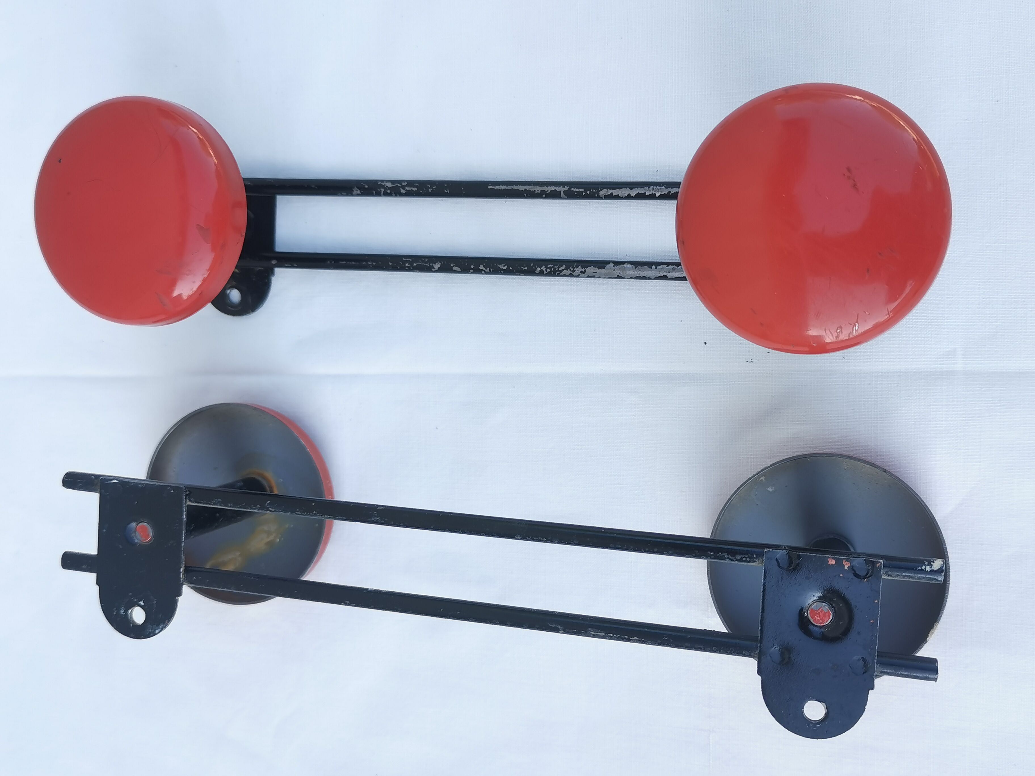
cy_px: 388
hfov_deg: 49.0
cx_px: 518
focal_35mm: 38
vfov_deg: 37.7
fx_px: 1136
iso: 50
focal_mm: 5.58
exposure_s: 1/259
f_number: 1.8
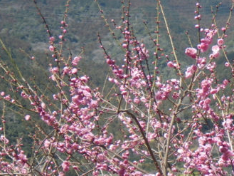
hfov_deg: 10.5
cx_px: 251
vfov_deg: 7.9
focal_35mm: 187
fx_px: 1265
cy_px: 113
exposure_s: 1/250
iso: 80
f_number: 4.8
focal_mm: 13.7
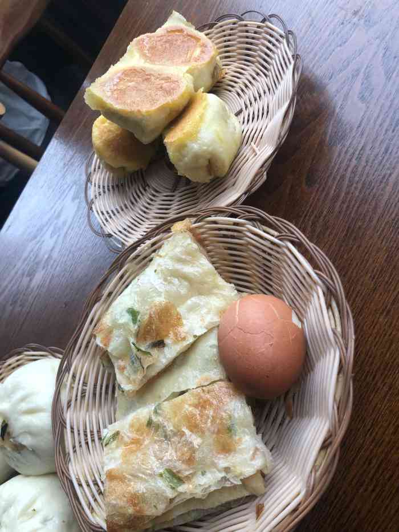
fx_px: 430
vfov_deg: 63.4
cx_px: 200
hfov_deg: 49.8
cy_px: 266
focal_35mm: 28
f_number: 1.8
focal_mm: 4
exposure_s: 1/100
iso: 25
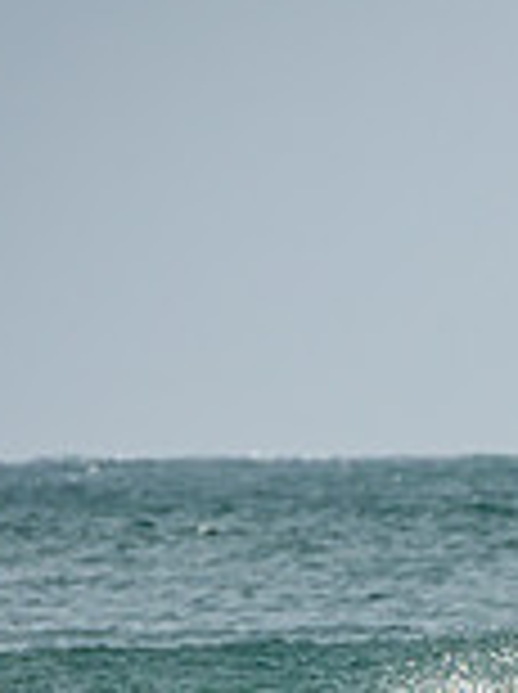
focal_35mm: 1087
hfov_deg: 1.4
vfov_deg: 1.8
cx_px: 986
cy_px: 664
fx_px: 21748
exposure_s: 1/1000
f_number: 5.6
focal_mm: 200
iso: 200
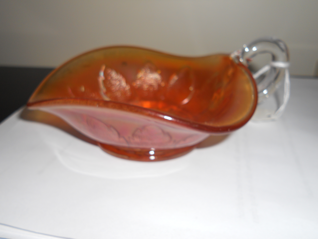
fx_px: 294
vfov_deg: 44.2
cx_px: 159
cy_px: 120
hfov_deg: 56.8
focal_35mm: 32
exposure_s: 1/25
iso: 80
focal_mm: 5.8
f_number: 8.8
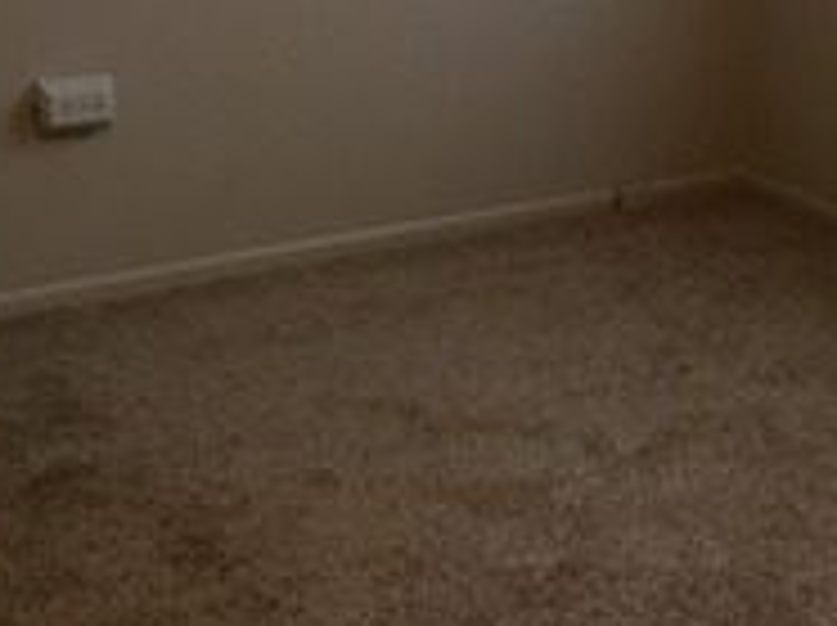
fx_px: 2415
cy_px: -72
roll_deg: -3.1
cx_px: 729
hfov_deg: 19.4
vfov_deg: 14.4
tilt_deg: -10.9
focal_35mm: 100
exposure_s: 1/30
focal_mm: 4.15
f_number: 2.2
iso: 40
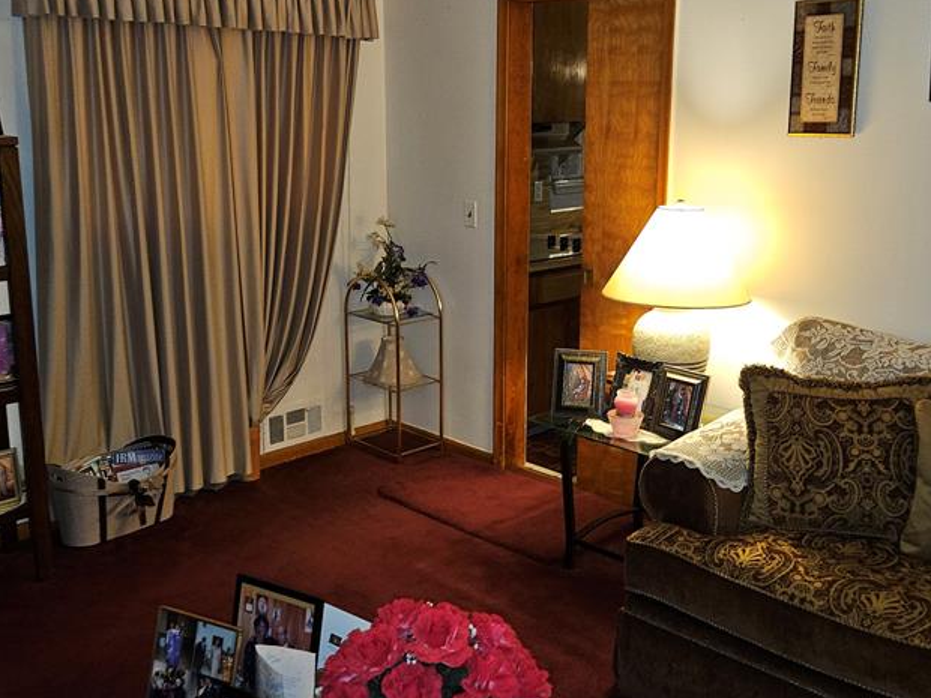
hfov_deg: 48.9
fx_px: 1022
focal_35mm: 38
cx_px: 500
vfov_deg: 37.7
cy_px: 326
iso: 125
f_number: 1.8
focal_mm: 5.4
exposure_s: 1/20
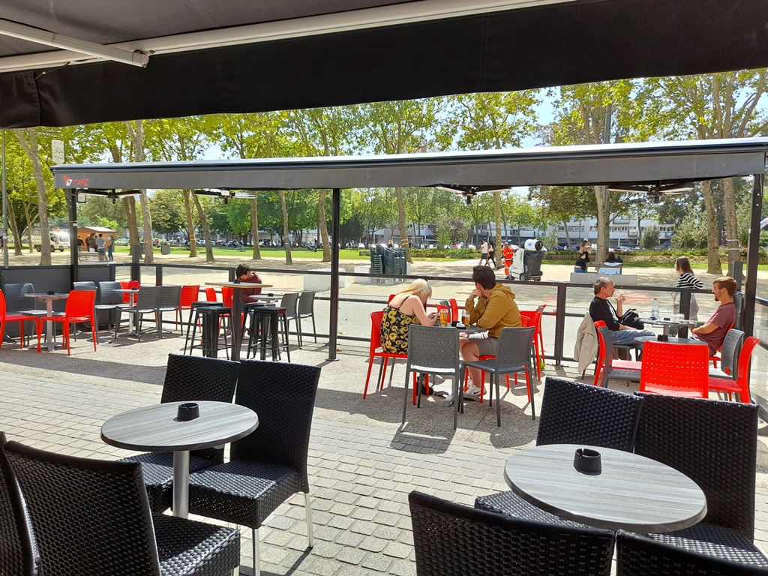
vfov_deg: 54.9
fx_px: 555
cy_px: 288
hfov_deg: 69.4
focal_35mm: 25
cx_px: 384
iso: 20
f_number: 2
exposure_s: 1/270
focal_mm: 4.6
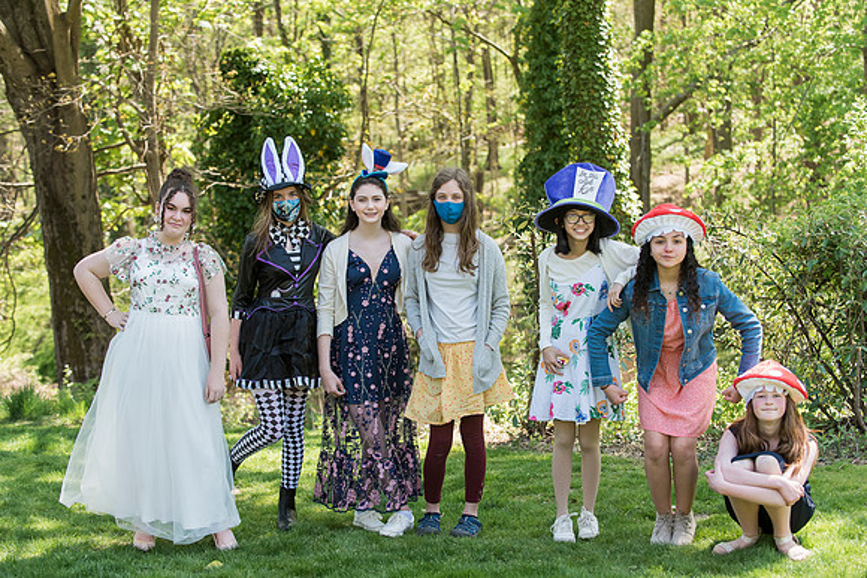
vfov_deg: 19.5
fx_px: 1686
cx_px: 434
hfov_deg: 28.8
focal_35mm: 70
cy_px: 289
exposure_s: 1/1000
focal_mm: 70
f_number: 4
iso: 800
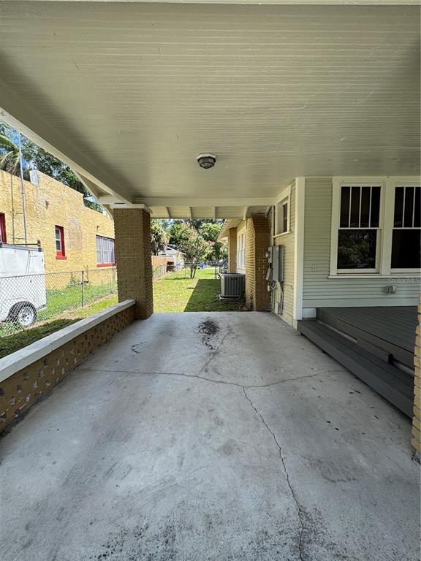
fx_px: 227
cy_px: 280
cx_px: 210
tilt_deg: -6.1
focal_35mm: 14
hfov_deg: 85.7
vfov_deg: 102.1
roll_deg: +1.4
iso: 40
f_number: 2.2
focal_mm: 2.22
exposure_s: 1/448
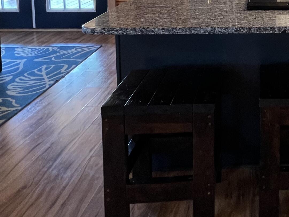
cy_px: -37
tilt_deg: -5.8
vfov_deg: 33.2
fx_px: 301
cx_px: 285
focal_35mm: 36
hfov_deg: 44.2
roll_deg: -1.2
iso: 250
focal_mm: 1.57
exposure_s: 1/60
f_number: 1.8
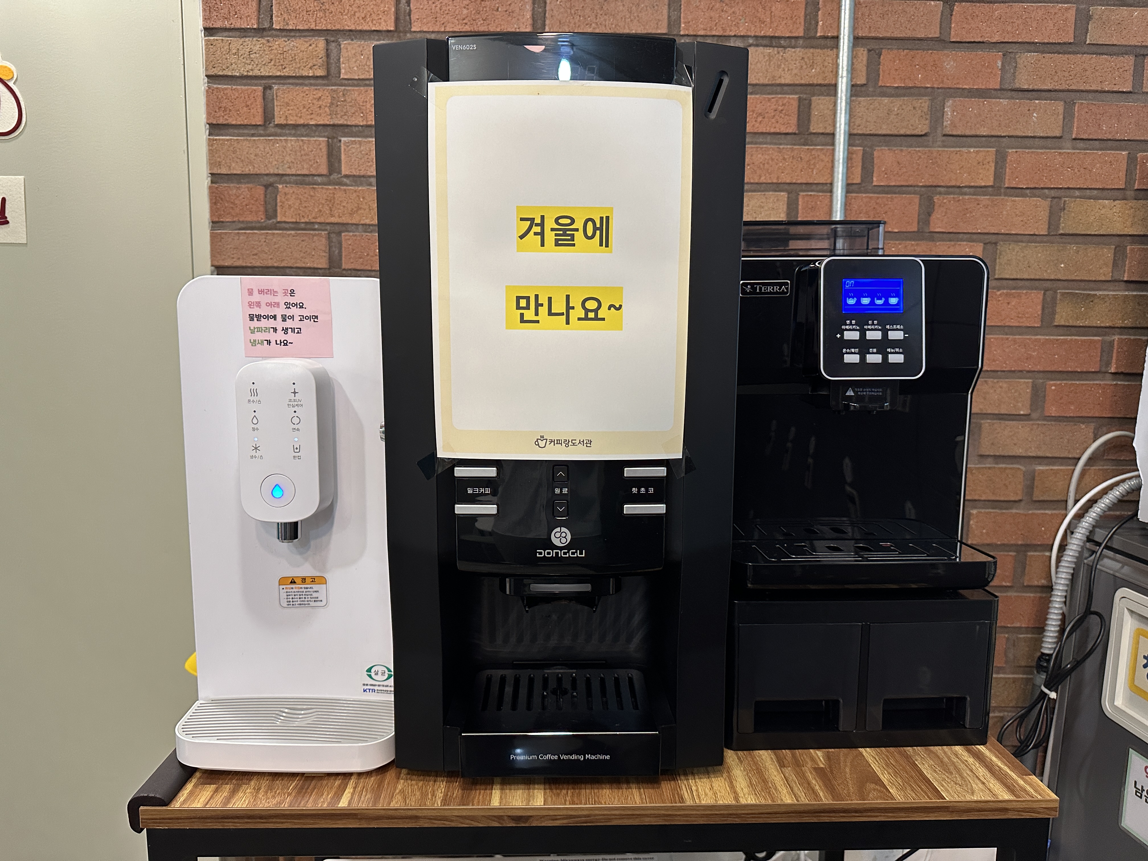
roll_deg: -0.6
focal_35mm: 24
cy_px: 430
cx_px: 574
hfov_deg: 71.6
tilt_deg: -8.4
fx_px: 796
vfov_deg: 56.8
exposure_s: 1/60
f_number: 1.78
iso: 250
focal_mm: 6.86
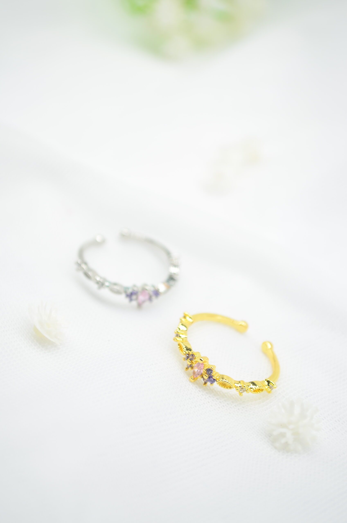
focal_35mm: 72
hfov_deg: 18.8
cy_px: 262
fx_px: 1045
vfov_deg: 28.1
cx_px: 174
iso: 100
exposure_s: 1/80
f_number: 5.6
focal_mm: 48
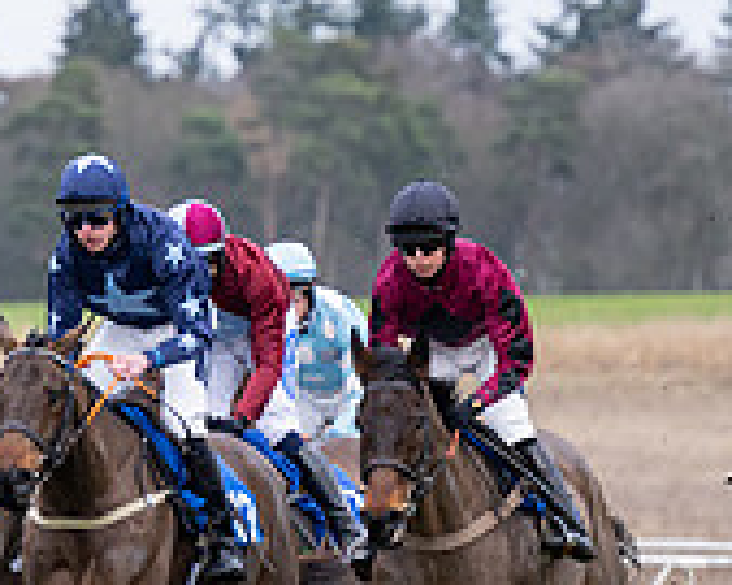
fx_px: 17105
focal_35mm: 790
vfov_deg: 2.0
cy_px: 503
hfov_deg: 2.5
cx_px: 48
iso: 800
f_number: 4
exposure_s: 1/1000
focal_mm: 210
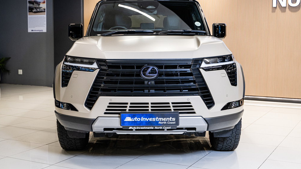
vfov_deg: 23.0
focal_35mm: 52
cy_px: 75
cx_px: 149
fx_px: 415
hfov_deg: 39.9
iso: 800
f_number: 4
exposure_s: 1/125
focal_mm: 49
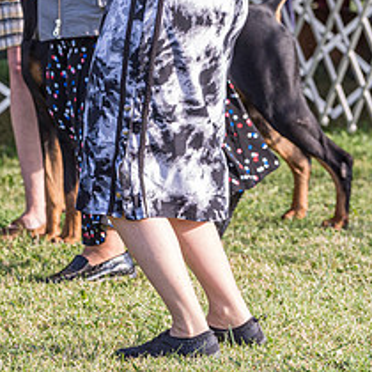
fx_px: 4948
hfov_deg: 4.3
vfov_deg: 4.3
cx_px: -88
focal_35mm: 407
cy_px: 19
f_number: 5.6
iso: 1000
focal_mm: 149
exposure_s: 1/1000
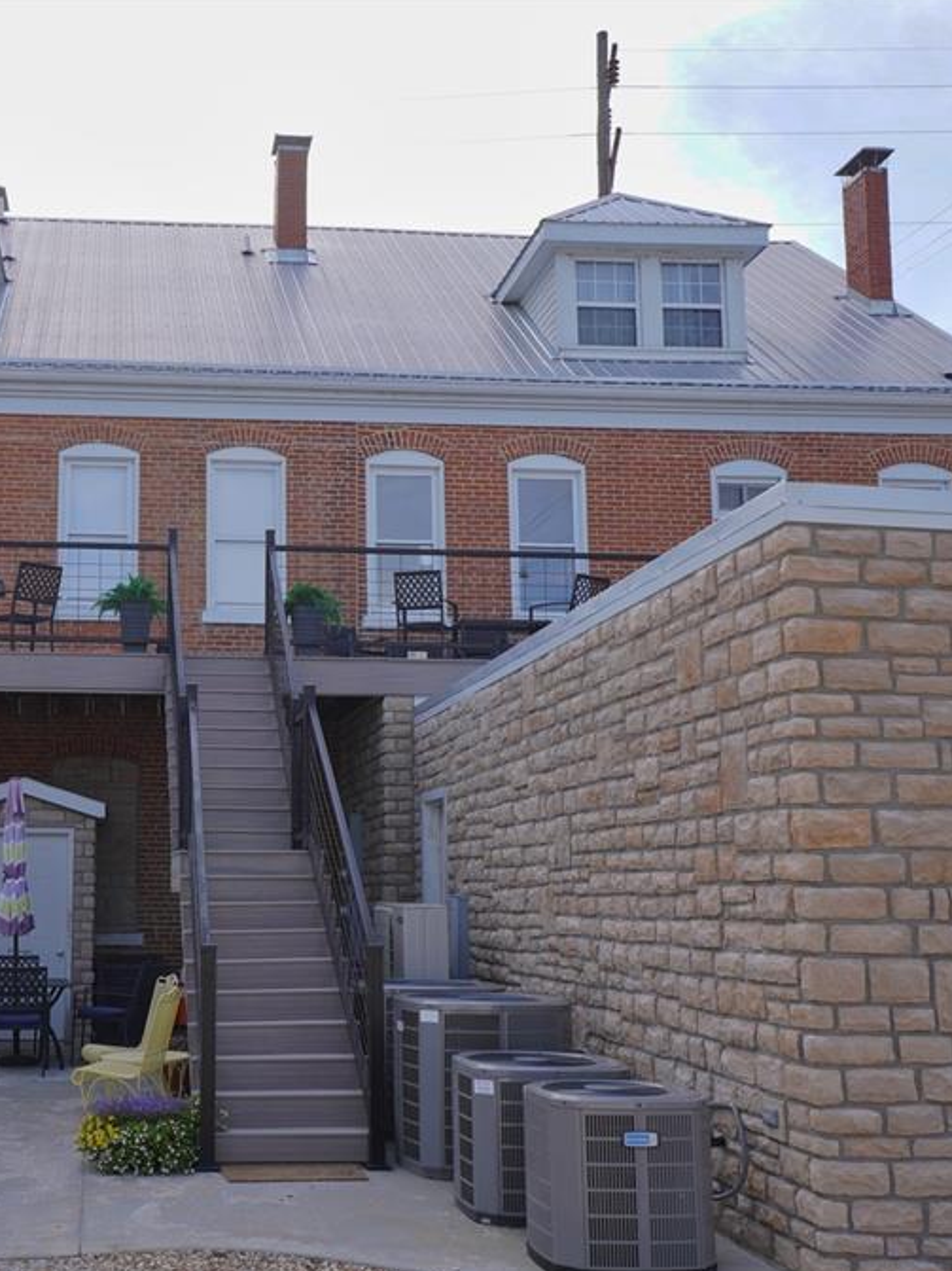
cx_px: 203
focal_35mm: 44
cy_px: 640
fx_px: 1614
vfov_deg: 43.0
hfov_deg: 32.1
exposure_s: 1/160
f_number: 6.3
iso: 100
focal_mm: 20
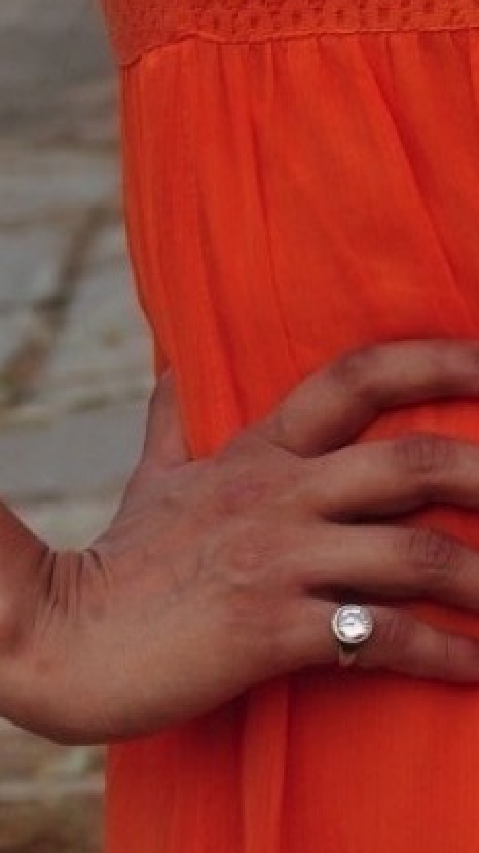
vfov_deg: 6.5
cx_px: 296
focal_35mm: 328
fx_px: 7417
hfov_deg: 3.7
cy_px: -403
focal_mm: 48
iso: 200
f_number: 4.8
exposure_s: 1/80
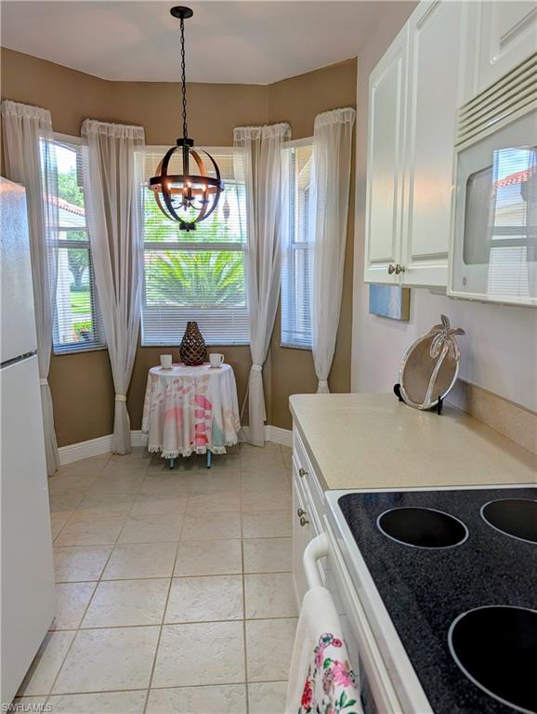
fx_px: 495
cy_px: 357
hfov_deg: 56.9
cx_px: 268
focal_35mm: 24
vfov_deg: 71.5
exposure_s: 1/120
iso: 42
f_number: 1.68
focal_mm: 6.9
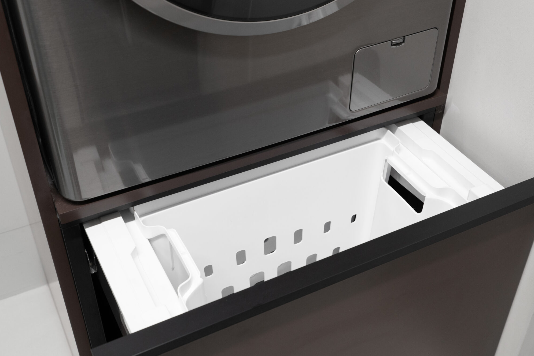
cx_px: 267
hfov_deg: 43.6
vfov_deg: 29.9
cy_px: 164
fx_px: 668
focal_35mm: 45
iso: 1000
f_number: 5.6
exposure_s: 1/25
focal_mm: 35
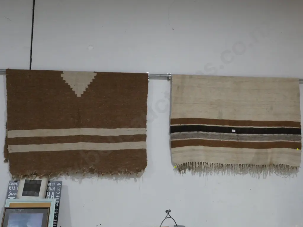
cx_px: 152
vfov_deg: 36.0
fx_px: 350
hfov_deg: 46.8
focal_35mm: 40
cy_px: 114
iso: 3200
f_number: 10
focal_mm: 20
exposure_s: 1/60
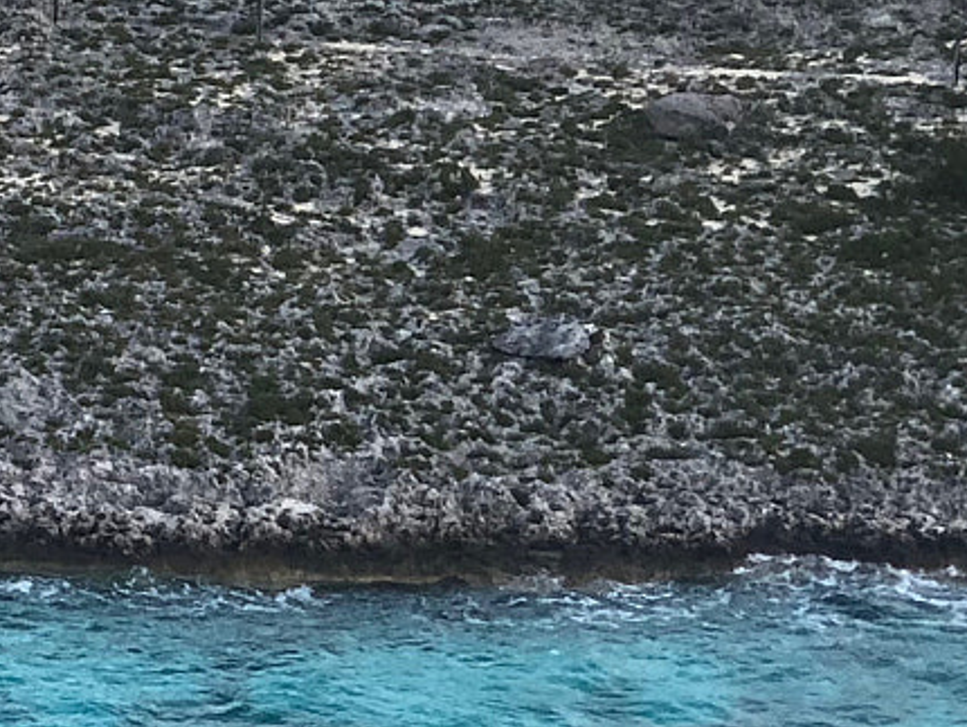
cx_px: -634
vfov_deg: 7.0
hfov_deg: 9.0
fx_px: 5926
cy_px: 205
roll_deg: -1.1
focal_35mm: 212
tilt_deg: -12.7
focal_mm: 6.6
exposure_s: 1/60
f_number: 2.8
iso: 40
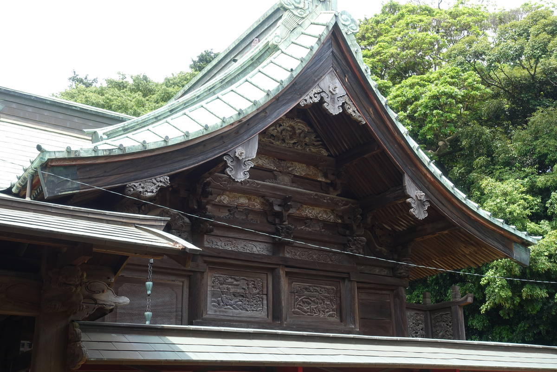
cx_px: 278
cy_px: 186
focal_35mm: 42
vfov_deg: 31.9
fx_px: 650
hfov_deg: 46.4
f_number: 5.6
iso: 125
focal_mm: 15.52
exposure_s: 1/100
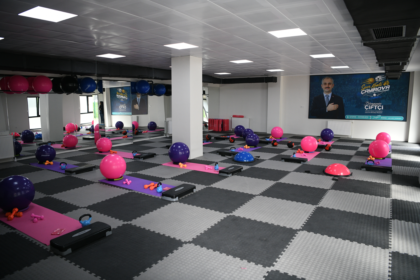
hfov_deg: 73.7
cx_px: 210
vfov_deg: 53.1
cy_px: 140
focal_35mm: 24
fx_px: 280
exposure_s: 1/500
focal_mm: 24
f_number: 2.8
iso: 1250
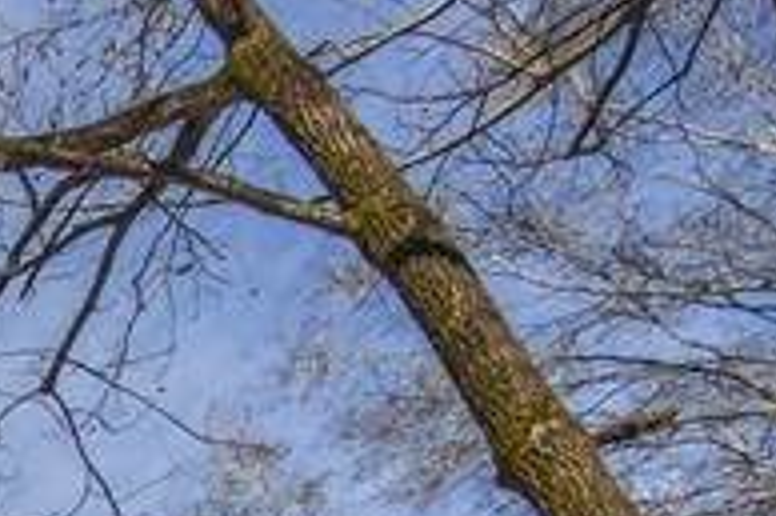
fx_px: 1809
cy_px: 1380
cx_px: -1052
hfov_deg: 15.1
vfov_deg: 11.8
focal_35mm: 84
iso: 400
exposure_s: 1/1600
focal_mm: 10
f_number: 7.1
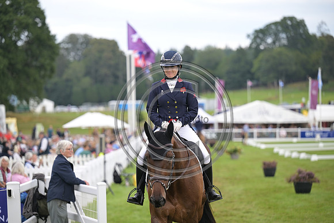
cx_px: 167
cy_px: 112
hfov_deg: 14.7
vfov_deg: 9.8
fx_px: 1299
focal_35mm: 140
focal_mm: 140
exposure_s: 1/1250
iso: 400
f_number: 3.2
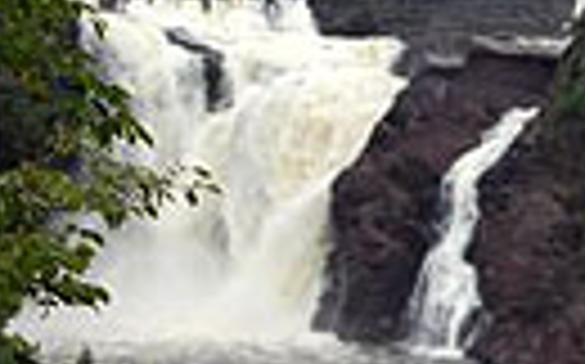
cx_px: 666
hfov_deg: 8.6
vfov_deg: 5.4
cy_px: 72
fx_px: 3871
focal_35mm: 243
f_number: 7.1
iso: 200
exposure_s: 1/200
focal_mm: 46
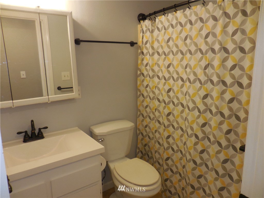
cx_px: 132
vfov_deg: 54.9
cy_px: 99
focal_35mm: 25
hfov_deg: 69.4
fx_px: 191
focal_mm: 4.5
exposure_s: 1/30
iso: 280
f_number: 3.3
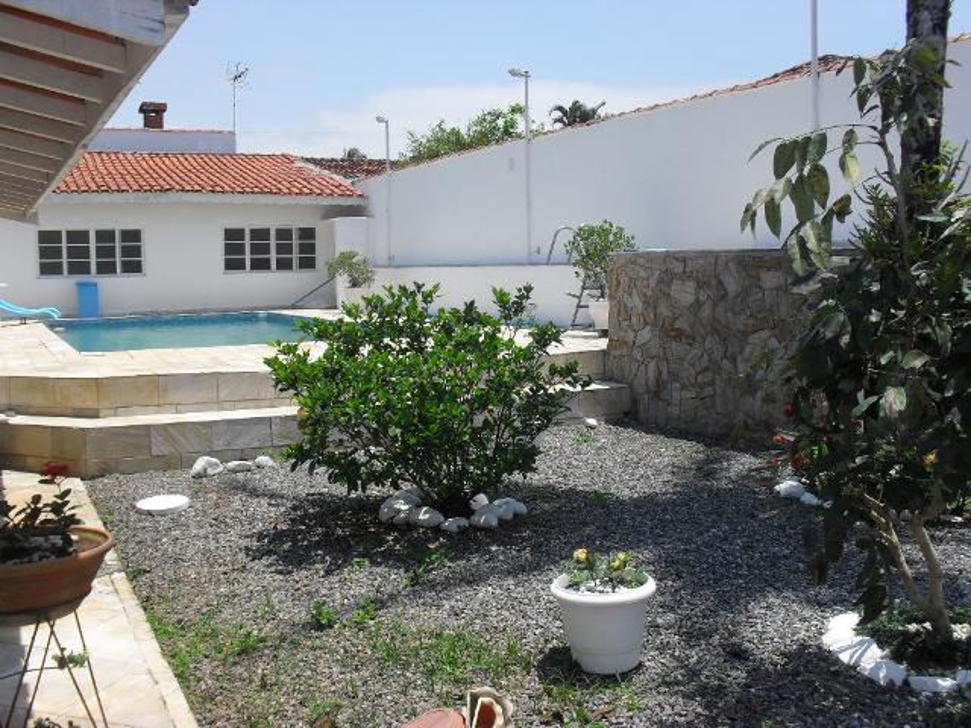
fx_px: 982
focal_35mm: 35
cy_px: 364
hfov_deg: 52.6
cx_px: 486
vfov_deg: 40.7
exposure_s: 1/250
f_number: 8.4
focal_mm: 6.3
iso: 100
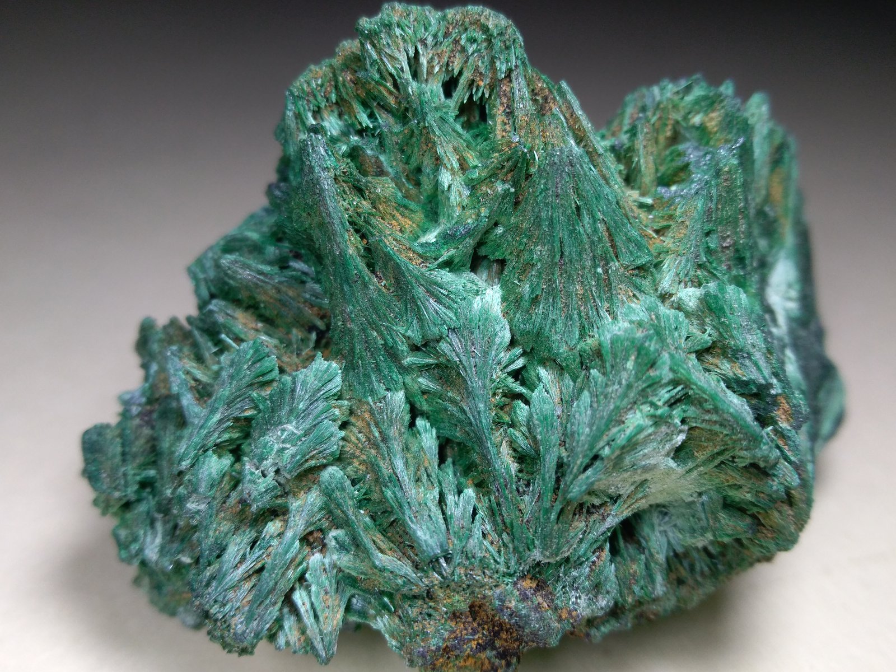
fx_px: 673
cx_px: 448
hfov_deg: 67.3
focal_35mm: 26
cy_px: 336
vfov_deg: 53.1
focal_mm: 3.54
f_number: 2
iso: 128
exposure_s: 1/120
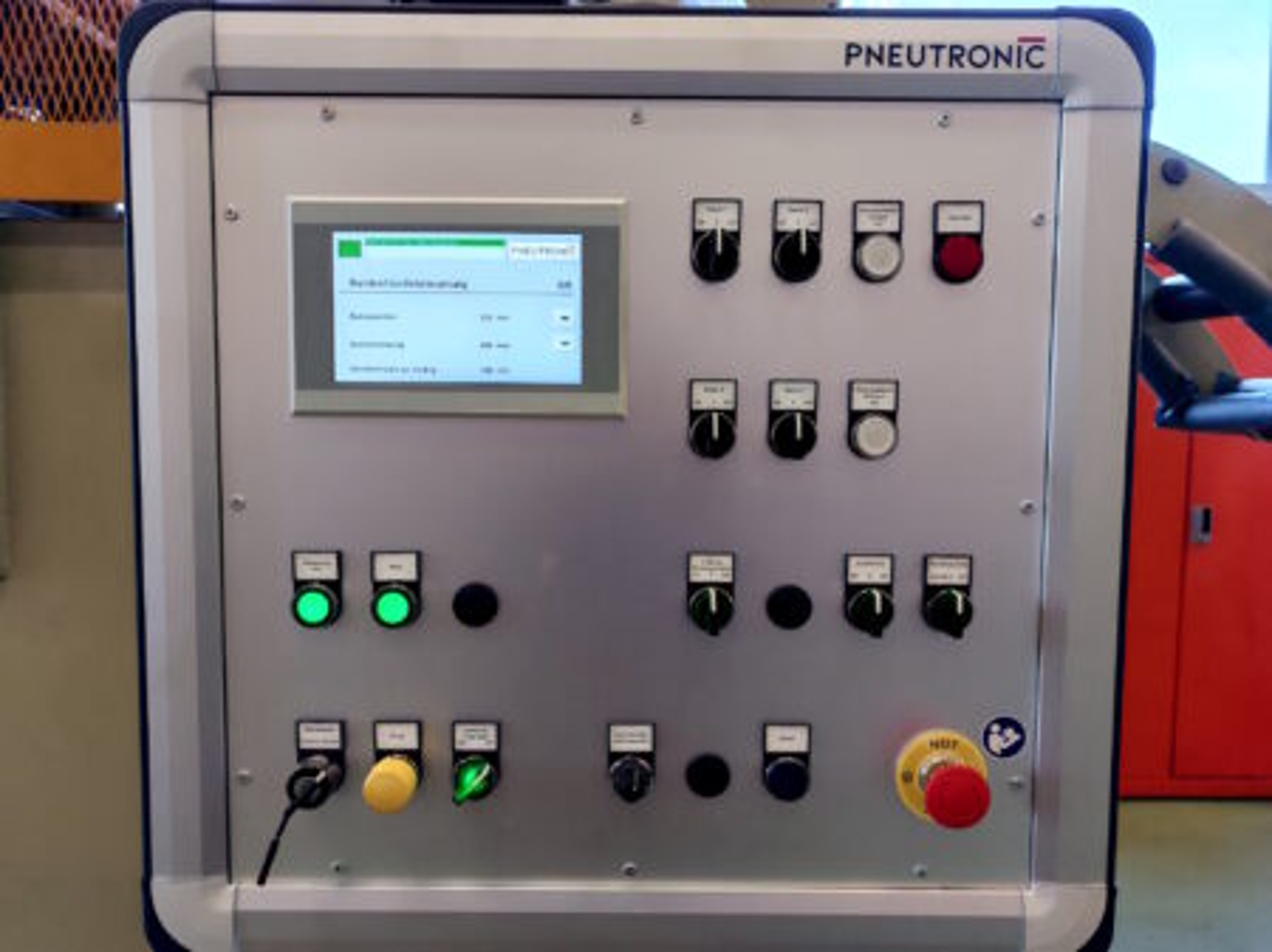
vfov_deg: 51.3
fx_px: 992
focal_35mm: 27
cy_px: 476
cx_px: 636
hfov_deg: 65.4
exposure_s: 1/100
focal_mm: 5.52
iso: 50
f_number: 1.95
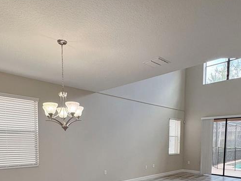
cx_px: 123
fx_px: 202
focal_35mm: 29
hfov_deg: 61.6
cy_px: 157
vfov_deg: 44.6
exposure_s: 1/120
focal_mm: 2.22
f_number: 2.2
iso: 160
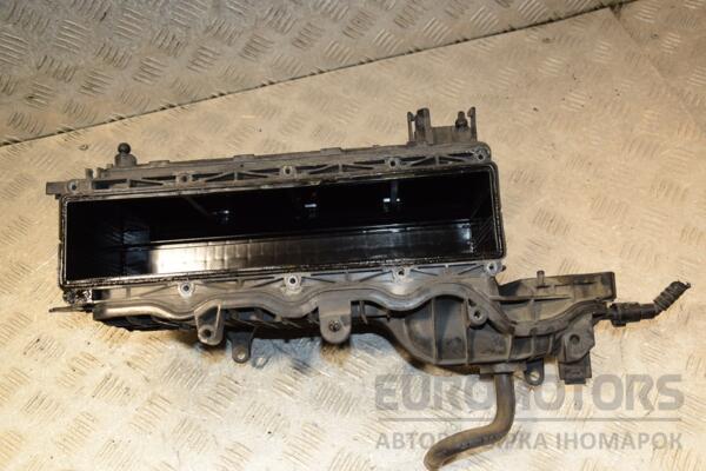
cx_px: 353
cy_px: 236
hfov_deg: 53.1
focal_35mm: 36
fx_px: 706
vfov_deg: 36.9
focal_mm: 24
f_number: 6.3
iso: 800
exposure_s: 1/200
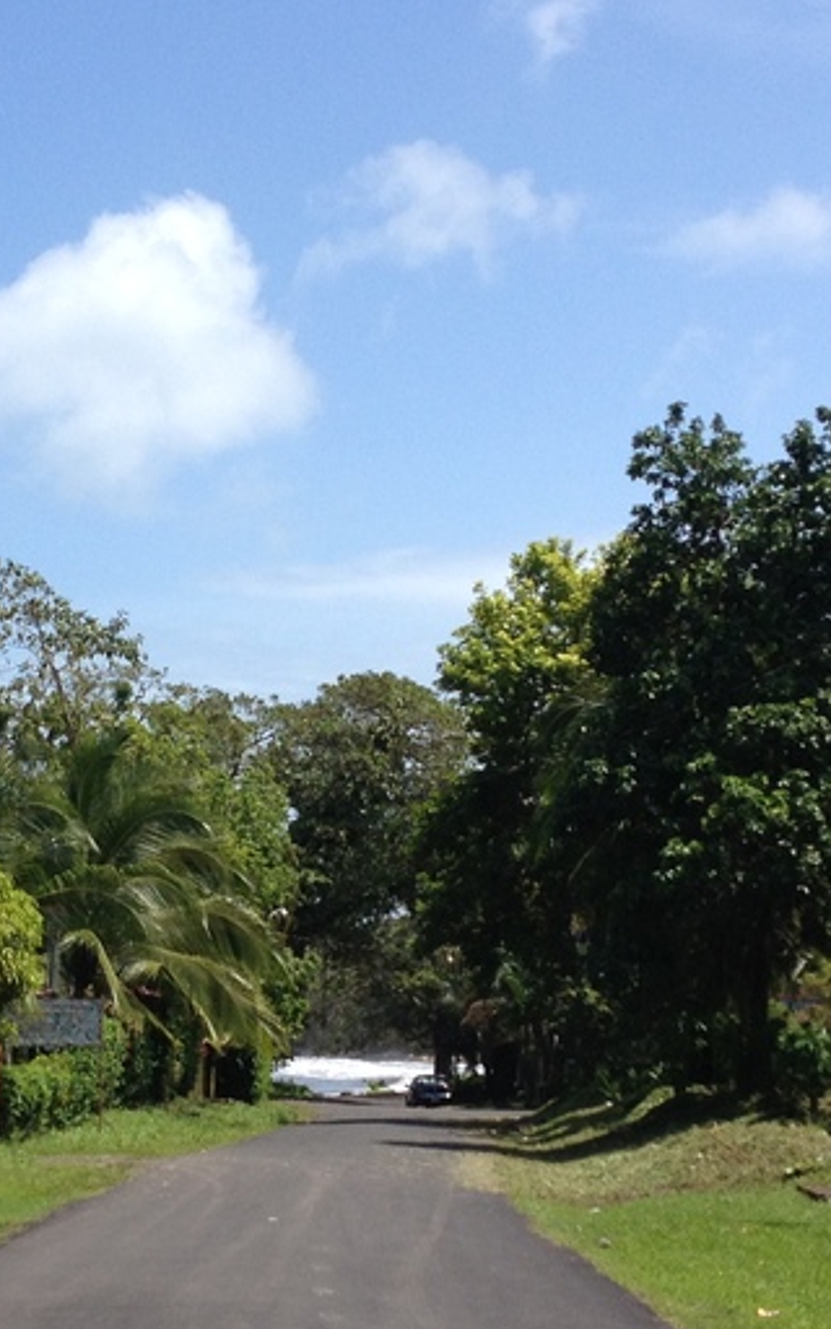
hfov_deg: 15.0
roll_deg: -0.6
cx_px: 319
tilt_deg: +1.1
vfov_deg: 23.8
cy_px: 812
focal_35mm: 87
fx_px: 3153
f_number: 2.4
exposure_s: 1/1577
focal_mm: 4.28
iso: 50
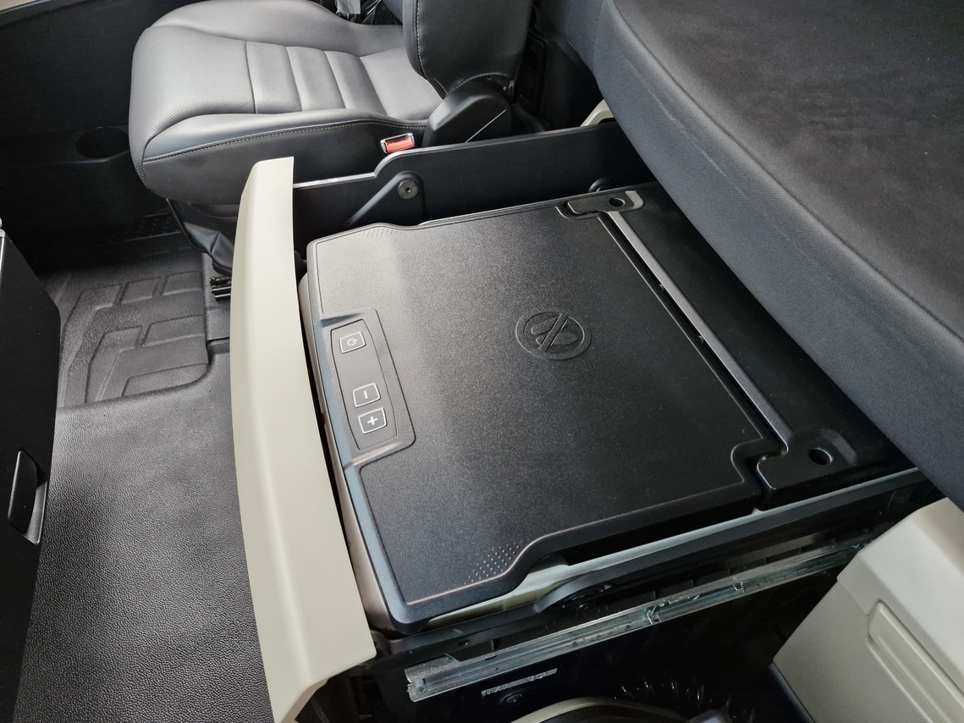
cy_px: 362
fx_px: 640
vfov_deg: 58.9
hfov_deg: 73.9
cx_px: 482
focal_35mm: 23
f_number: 1.8
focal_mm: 5.54
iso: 640
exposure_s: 1/120
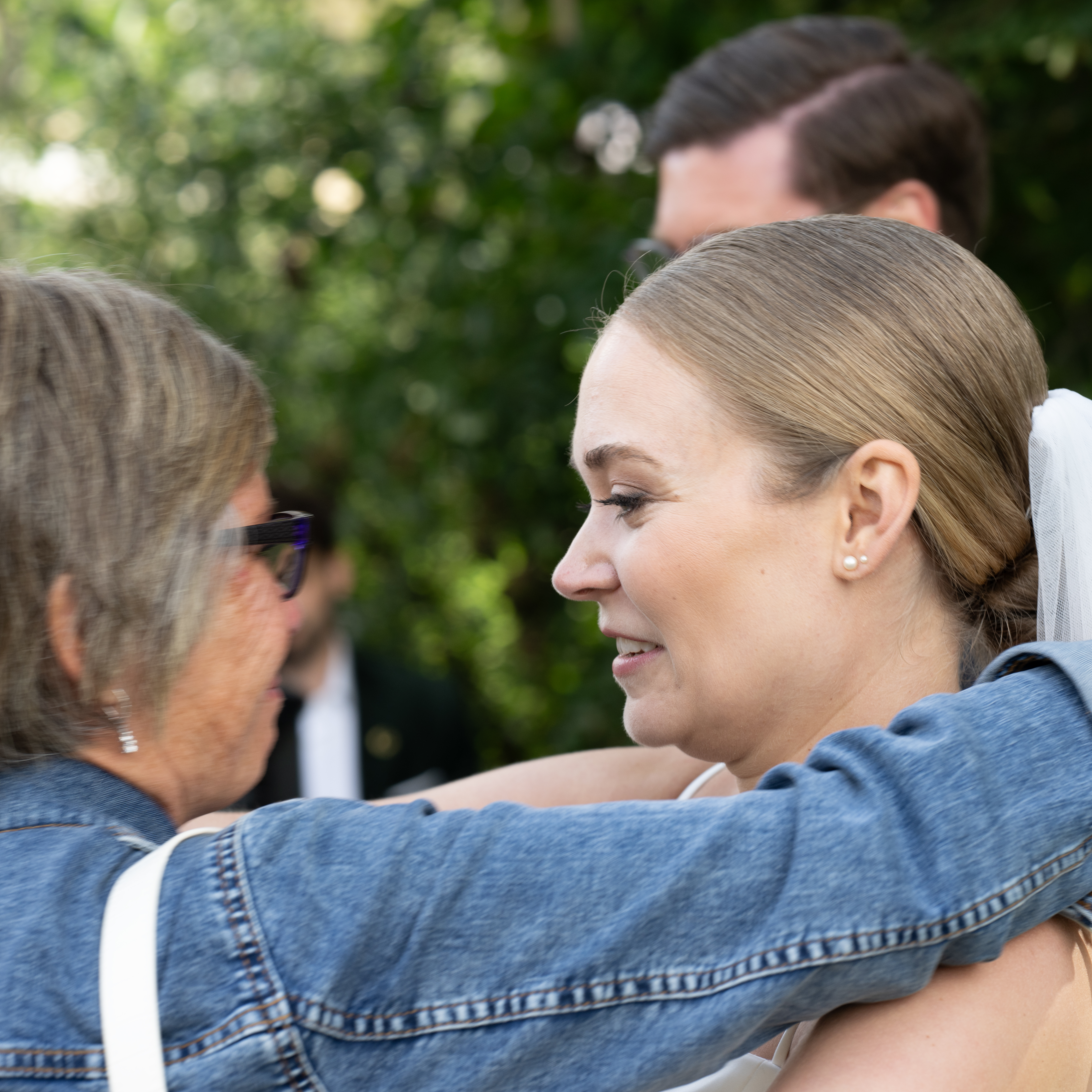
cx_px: 658
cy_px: 547
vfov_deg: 16.0
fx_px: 3890
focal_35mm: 109
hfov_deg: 16.0
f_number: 5.6
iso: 160
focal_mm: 85
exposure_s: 1/125
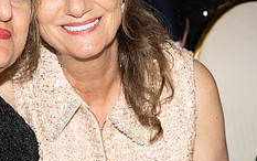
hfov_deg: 12.2
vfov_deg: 7.7
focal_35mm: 170
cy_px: 53
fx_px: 1192
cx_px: 34
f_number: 5.6
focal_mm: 67
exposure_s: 1/100
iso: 800
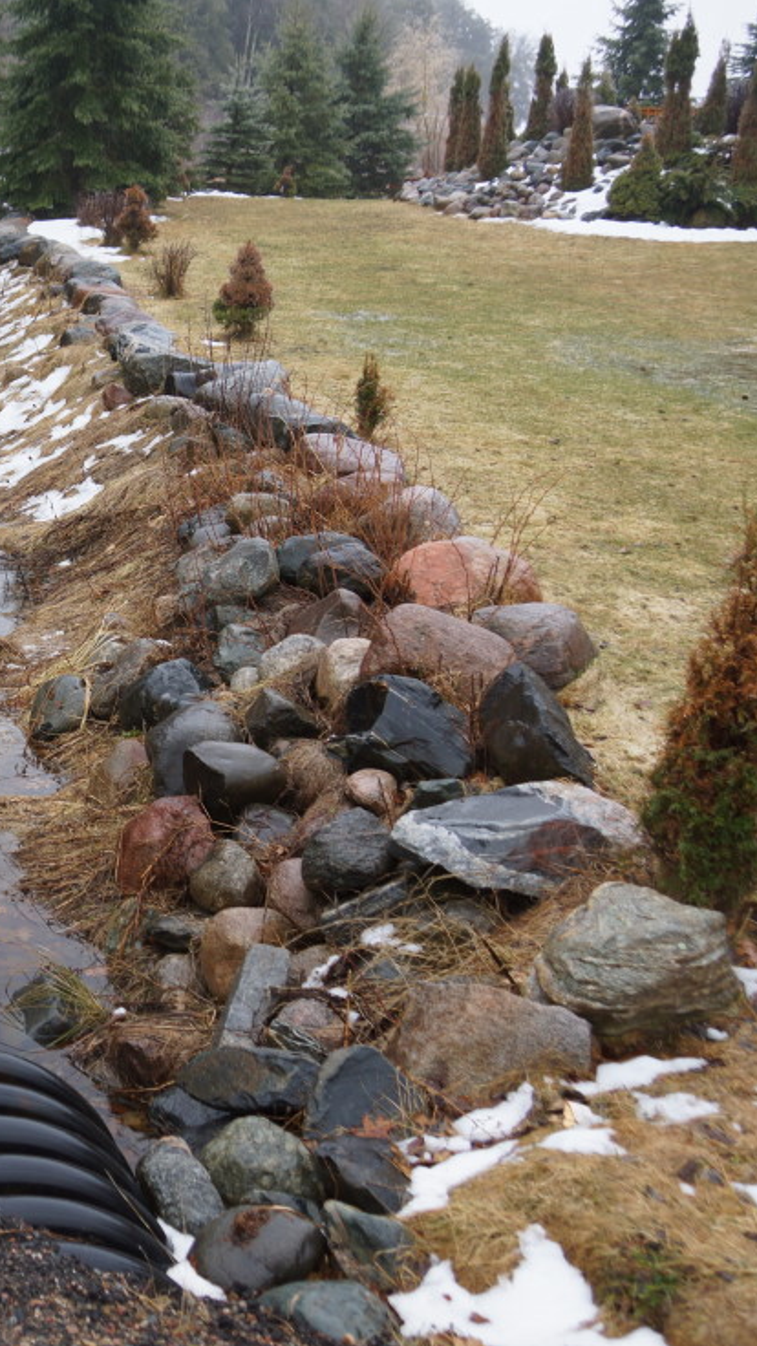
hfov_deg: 25.1
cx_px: -139
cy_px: 666
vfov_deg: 47.4
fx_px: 1534
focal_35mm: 43
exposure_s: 1/80
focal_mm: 18
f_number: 4.5
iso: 100
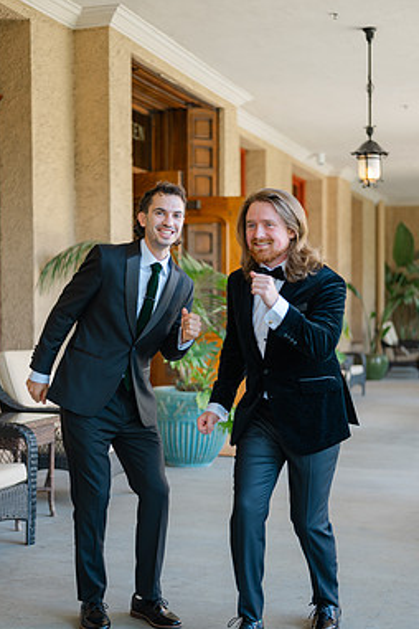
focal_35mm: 59
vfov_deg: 33.9
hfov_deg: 23.0
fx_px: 1030
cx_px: 178
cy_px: 353
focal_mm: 50
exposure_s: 1/160
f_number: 1.8
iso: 64
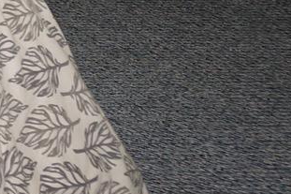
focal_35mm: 158
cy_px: -324
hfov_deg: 10.6
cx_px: -469
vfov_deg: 7.8
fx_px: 1276
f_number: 4
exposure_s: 1/60
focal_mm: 16
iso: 125
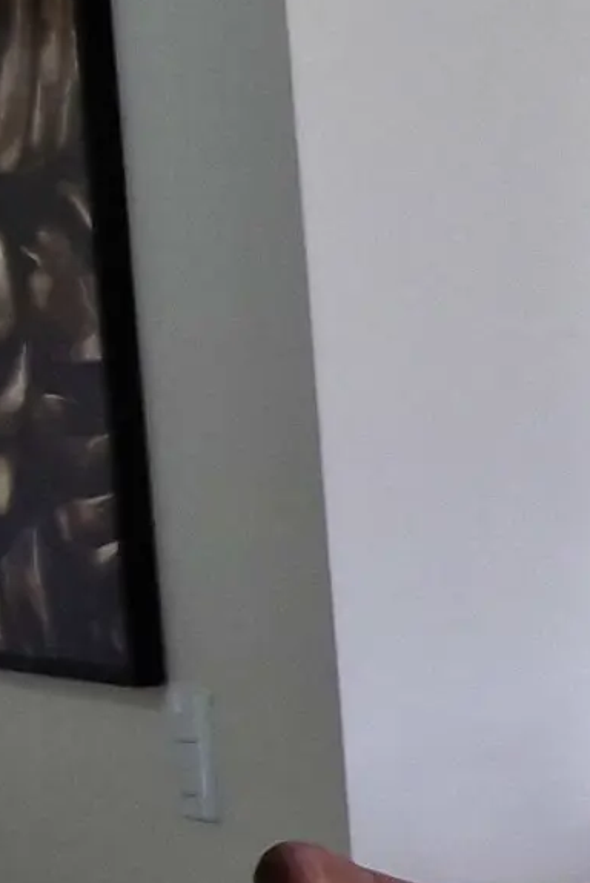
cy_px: 728
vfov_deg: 21.4
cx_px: 1701
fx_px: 2308
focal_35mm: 94
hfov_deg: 10.7
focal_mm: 1.74
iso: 80
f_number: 2.2
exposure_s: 1/60
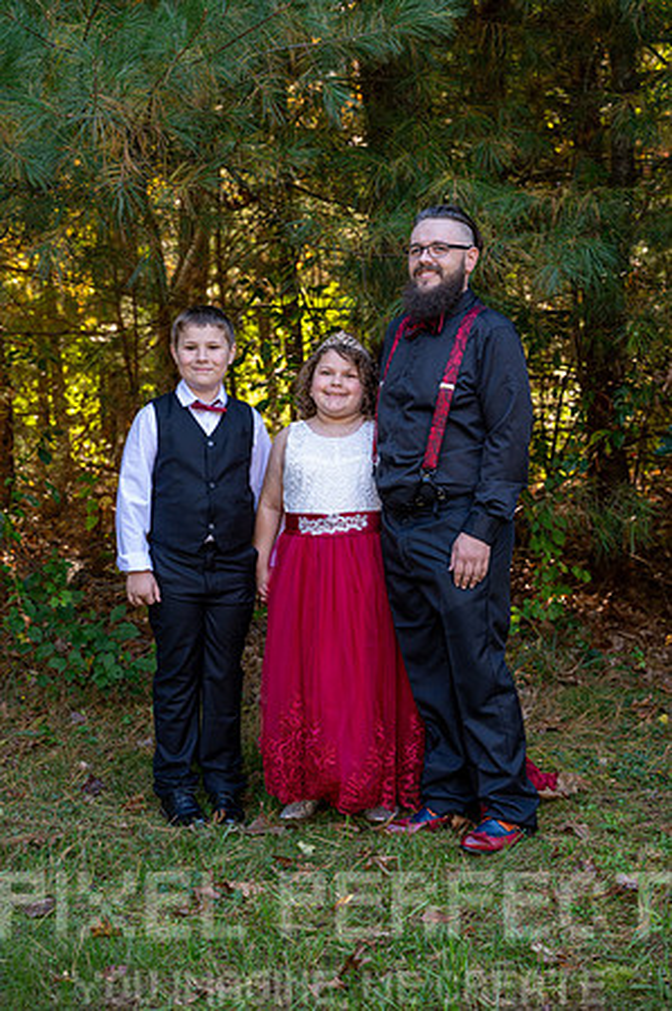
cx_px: 336
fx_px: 1740
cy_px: 506
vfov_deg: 32.4
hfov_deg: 21.9
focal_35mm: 62
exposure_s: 1/200
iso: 720
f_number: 4.5
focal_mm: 62
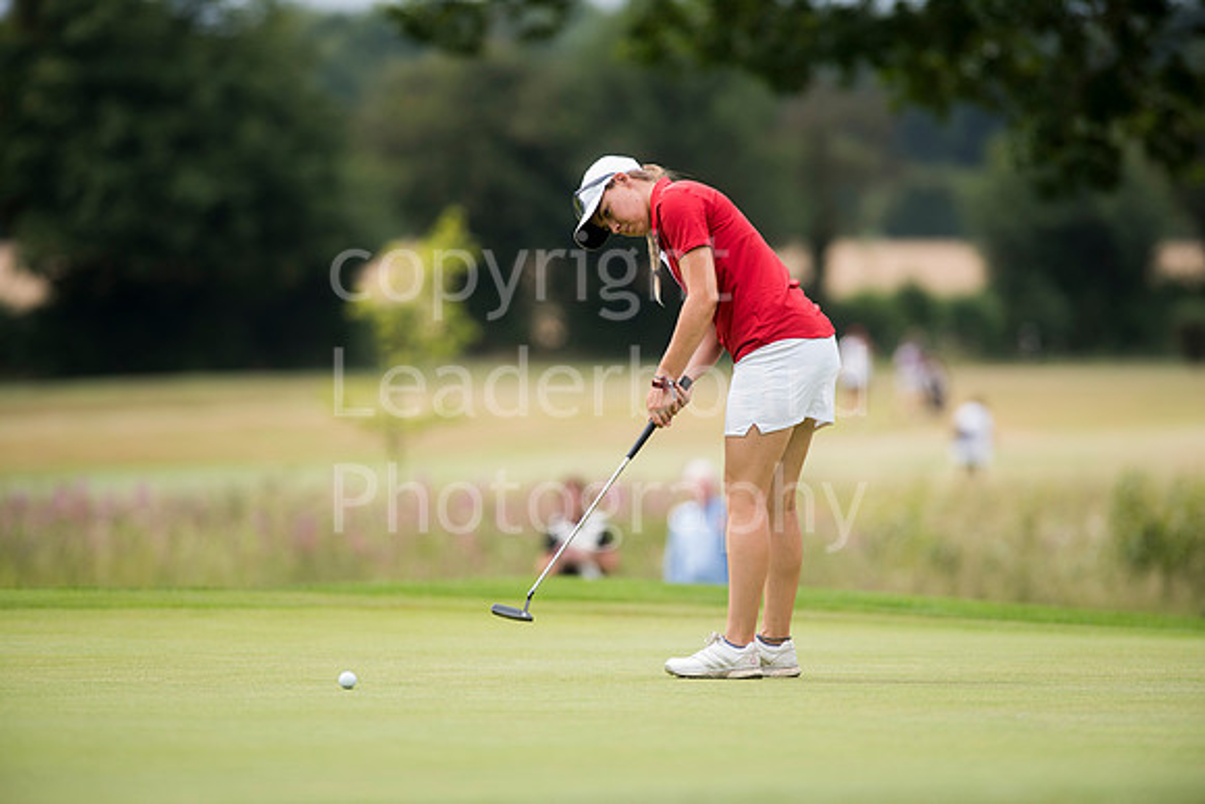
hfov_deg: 6.9
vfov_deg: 4.6
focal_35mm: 300
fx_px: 10044
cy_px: 402
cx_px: 602
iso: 400
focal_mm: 300
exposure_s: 1/2000
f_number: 4.5
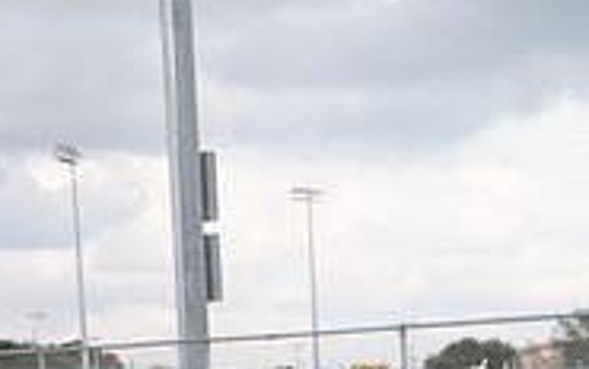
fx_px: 1832
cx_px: 433
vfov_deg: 10.7
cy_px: 693
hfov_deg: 18.2
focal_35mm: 114
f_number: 8
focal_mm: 46
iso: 200
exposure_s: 1/250
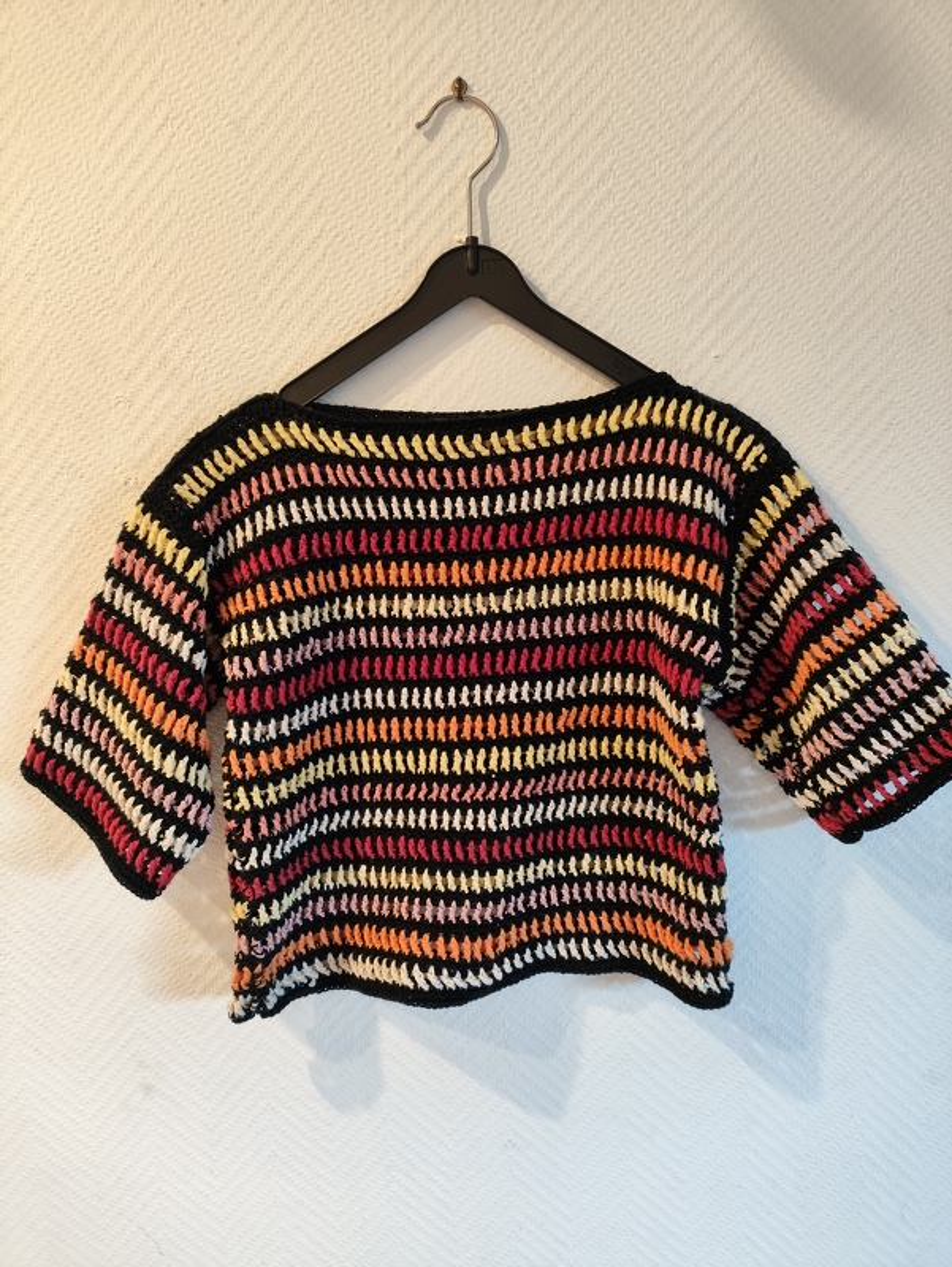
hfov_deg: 54.9
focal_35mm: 25
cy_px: 634
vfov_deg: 69.4
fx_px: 916
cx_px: 476
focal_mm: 4.71
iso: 500
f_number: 1.79
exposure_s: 1/33.3
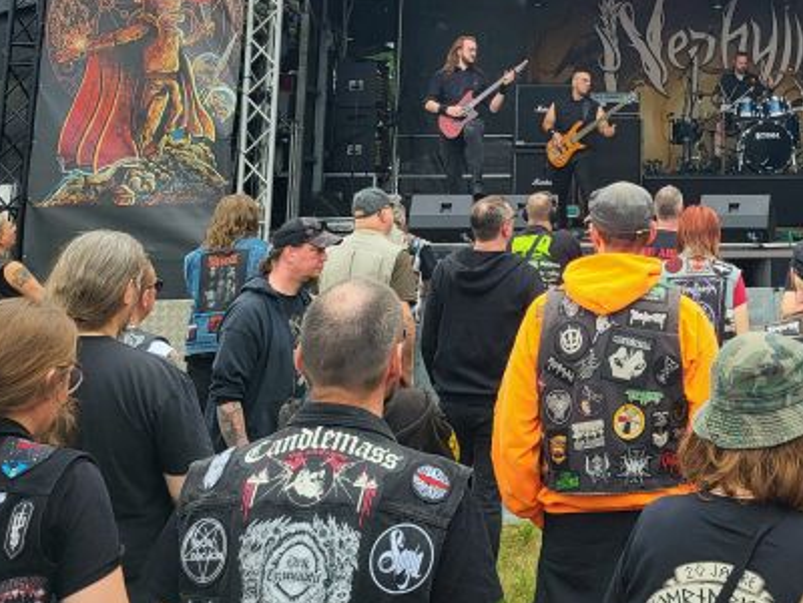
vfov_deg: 26.6
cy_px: 6
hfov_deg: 35.3
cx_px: 677
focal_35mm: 52
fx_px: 1206
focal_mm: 5.4
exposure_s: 1/1005
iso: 40
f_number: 1.8
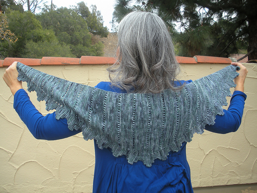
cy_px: 96
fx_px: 260
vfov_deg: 40.7
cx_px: 128
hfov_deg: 52.6
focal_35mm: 35
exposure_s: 1/124
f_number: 3.5
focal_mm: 6.3
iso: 64
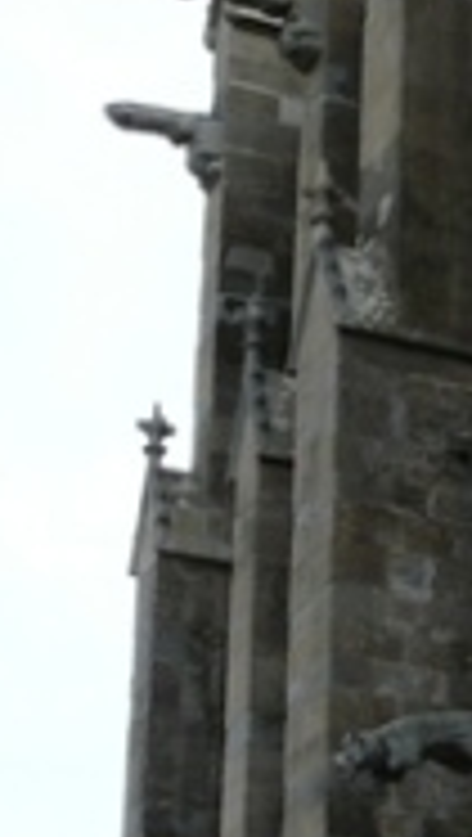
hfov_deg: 9.1
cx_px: 863
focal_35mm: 127
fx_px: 2818
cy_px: 479
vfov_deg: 16.9
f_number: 5.6
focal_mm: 5.9
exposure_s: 1/250
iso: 100
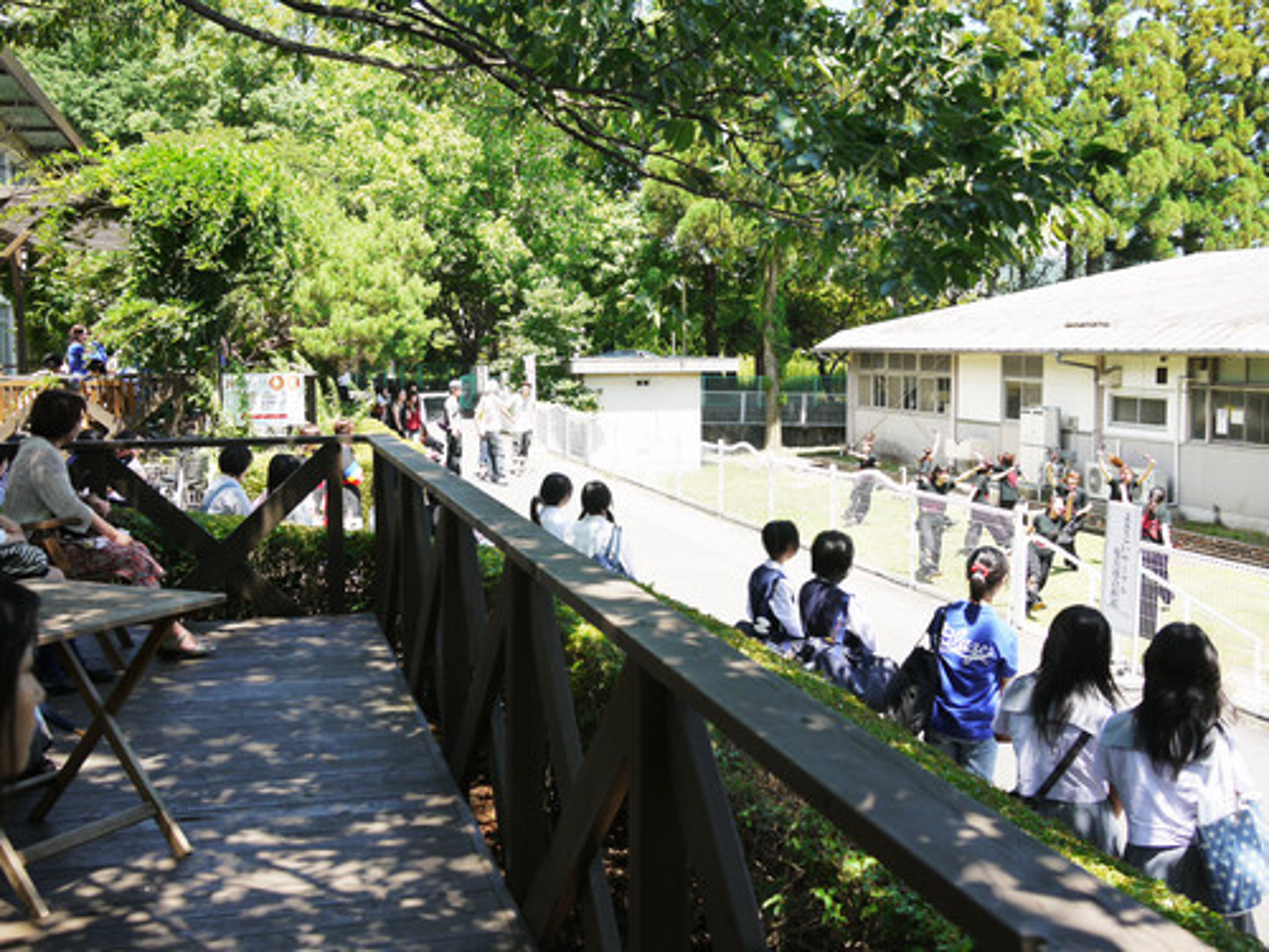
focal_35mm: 40
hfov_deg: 46.8
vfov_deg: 36.0
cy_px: 476
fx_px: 1466
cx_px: 634
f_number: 4
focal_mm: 20
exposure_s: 1/400
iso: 125
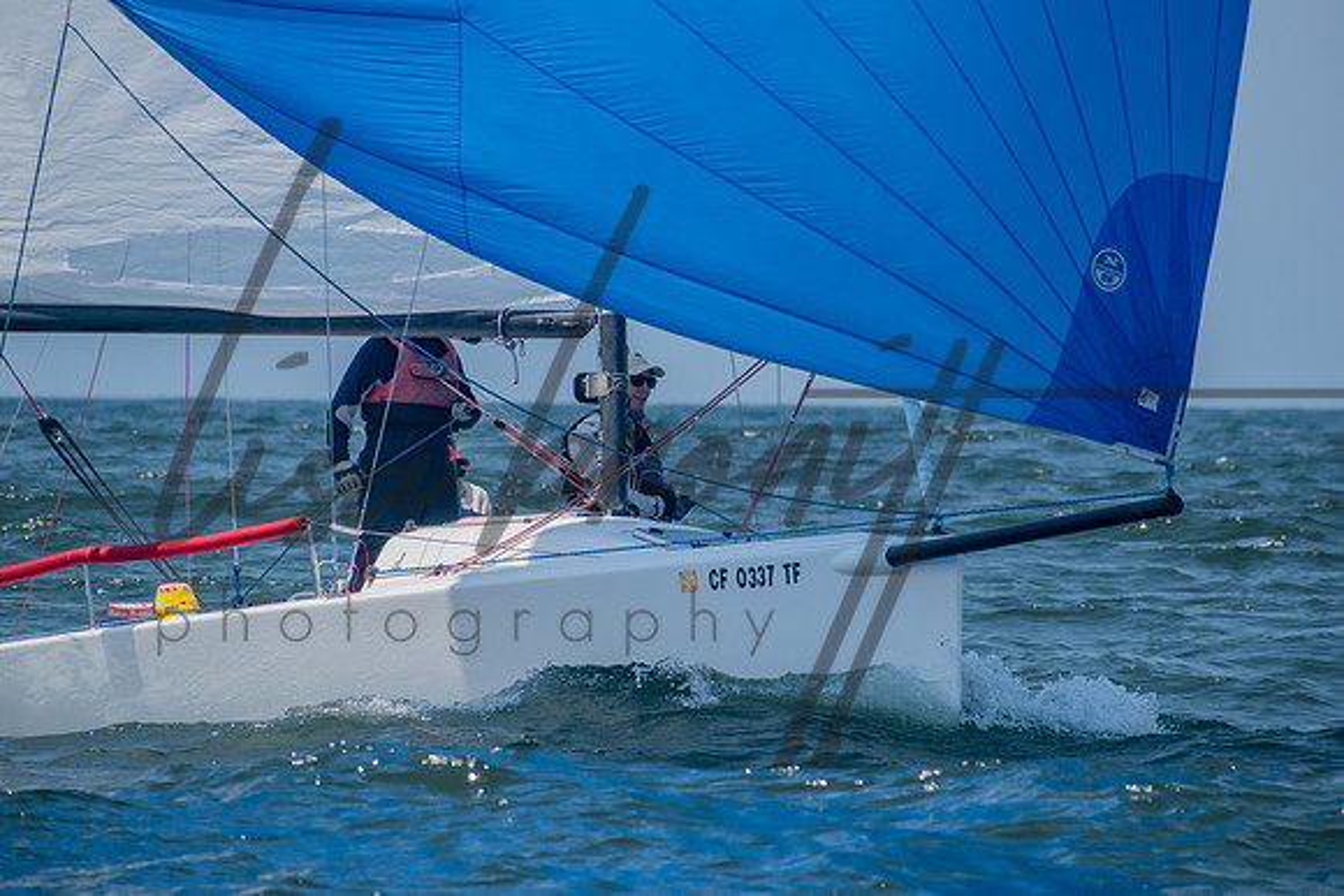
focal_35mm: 341
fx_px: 12749
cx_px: 685
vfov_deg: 4.0
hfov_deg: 6.0
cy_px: 448
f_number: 8
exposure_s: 1/1600
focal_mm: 220
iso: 400
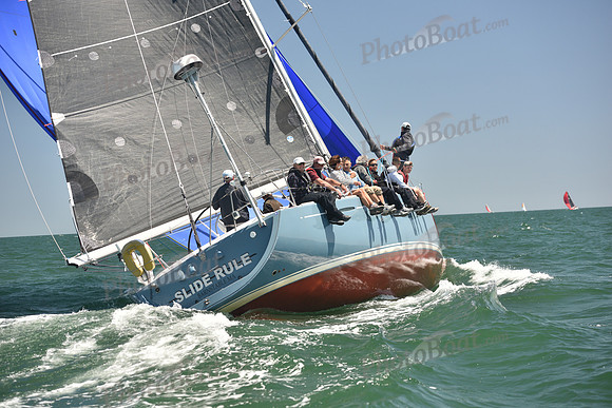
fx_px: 1190
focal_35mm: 70
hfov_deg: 28.8
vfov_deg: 19.5
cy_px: 204
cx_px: 306
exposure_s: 1/800
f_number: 3.5
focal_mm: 70
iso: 250
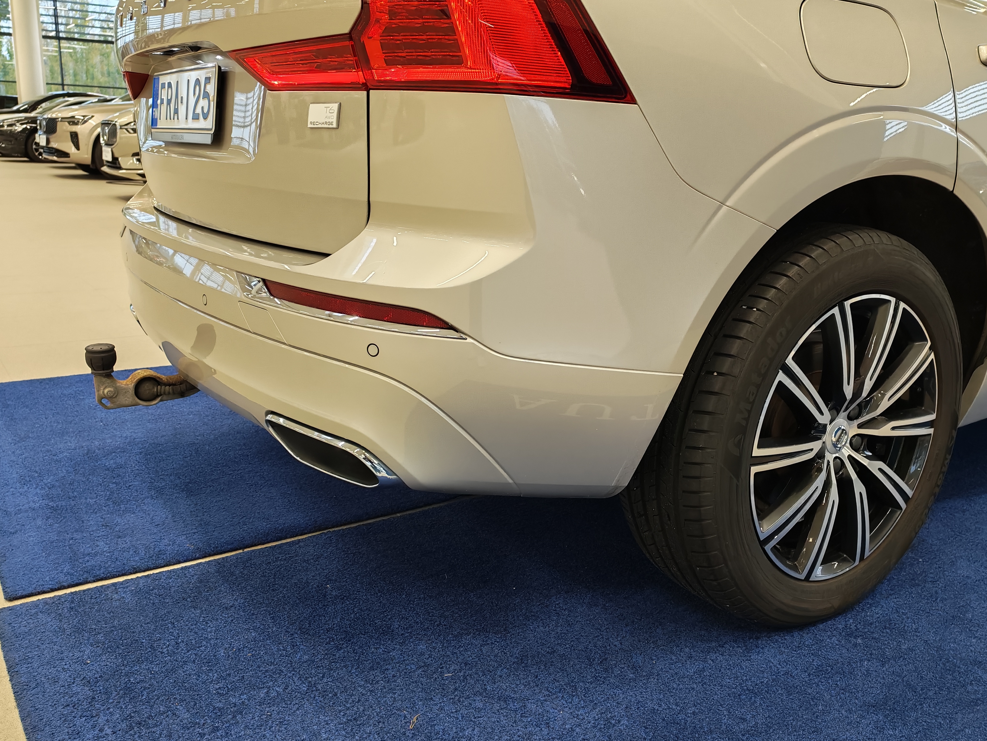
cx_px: 494
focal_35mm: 32
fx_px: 912
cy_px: 370
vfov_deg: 44.2
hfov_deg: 56.8
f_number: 1.9
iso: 1000
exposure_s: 1/100
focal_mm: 6.12
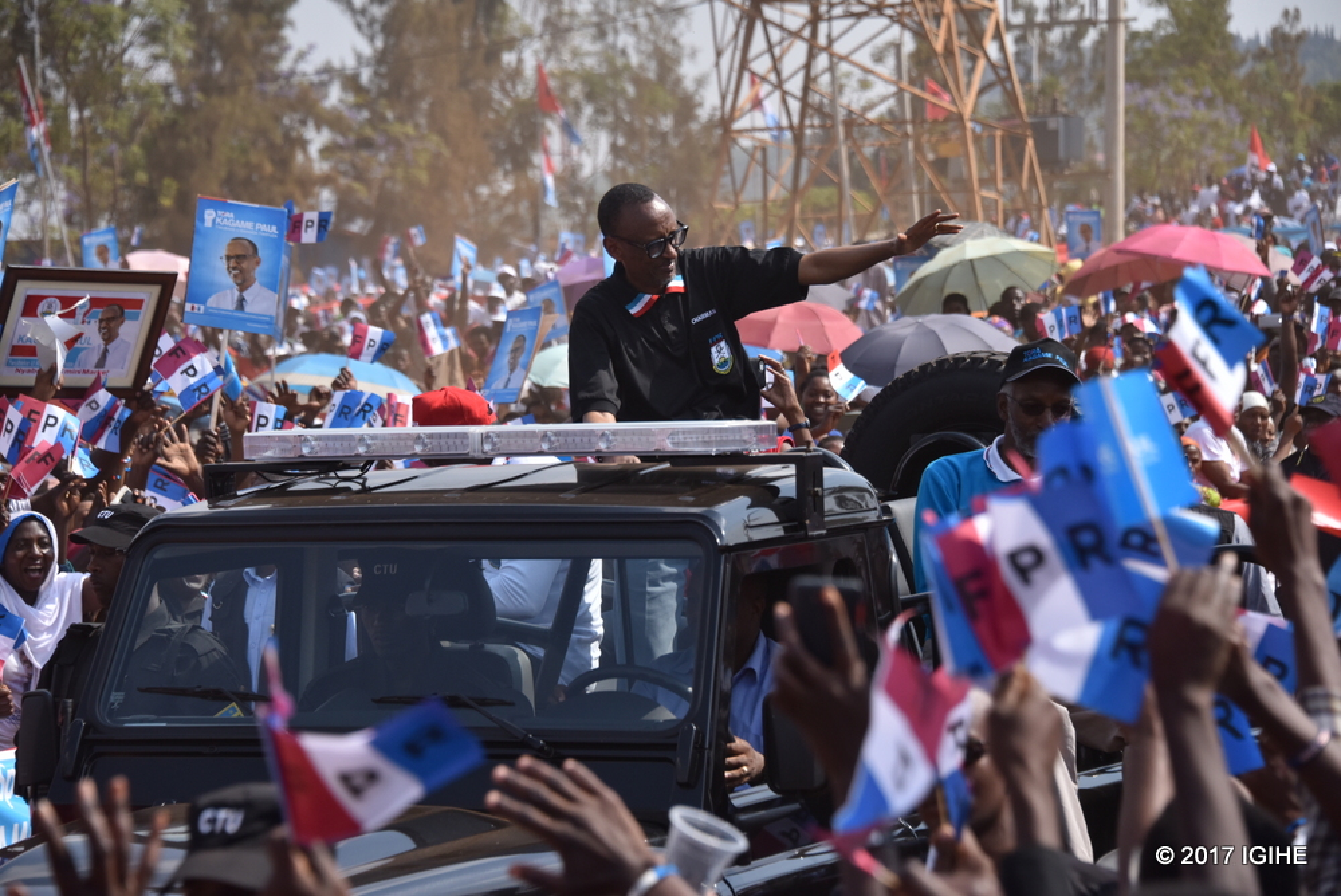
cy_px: 448
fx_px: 5031
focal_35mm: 135
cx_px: 670
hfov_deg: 15.2
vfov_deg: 10.2
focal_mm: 135
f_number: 6.3
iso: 500
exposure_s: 1/2500
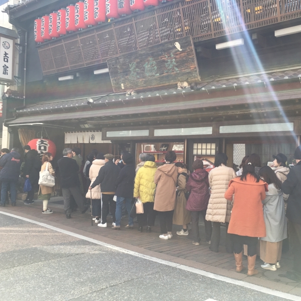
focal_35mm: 35
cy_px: 150
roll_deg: -1.8
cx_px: 189
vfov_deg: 47.2
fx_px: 344
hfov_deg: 46.8
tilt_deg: +2.3
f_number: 2.2
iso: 25
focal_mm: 4.15
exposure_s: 1/493
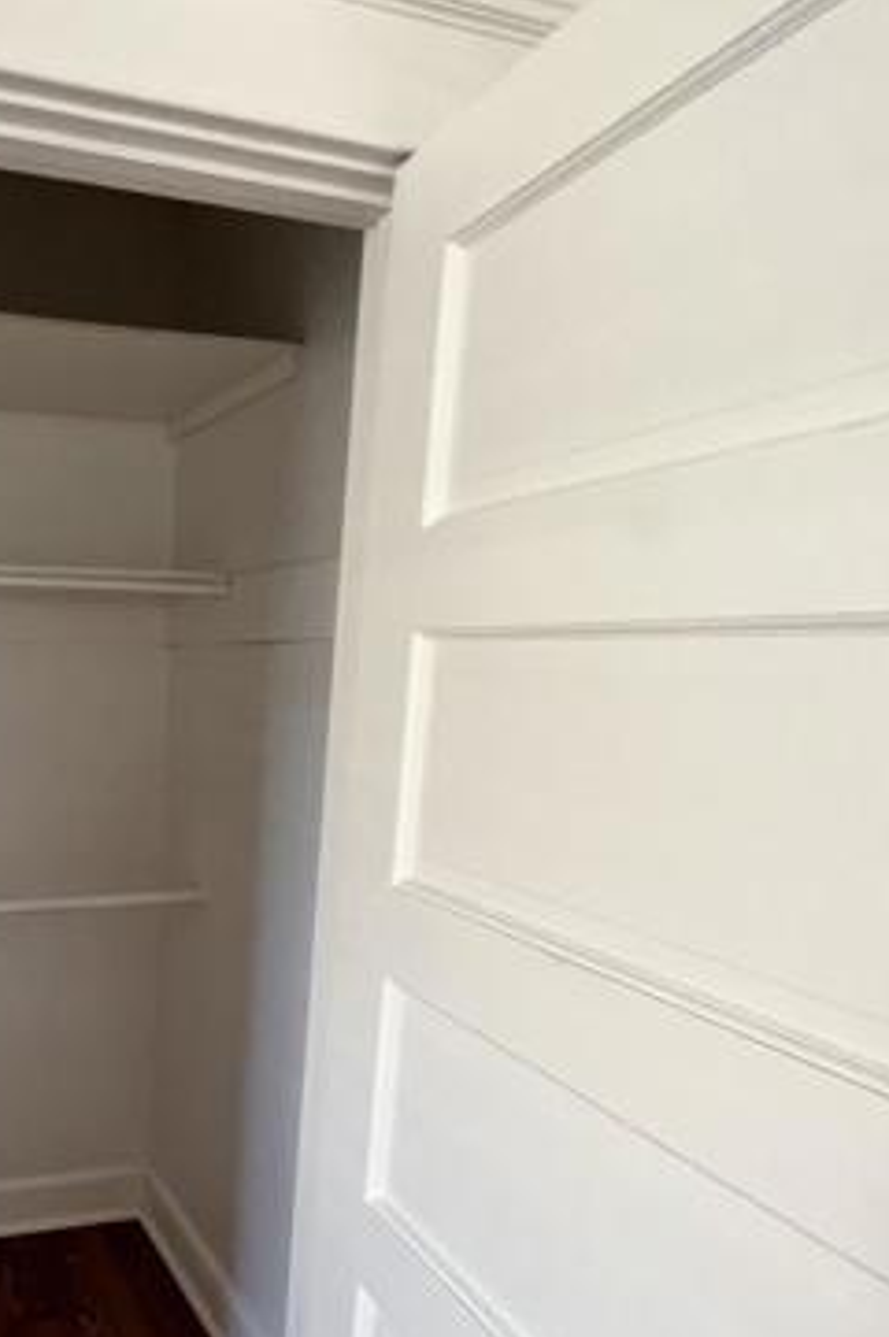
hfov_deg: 47.0
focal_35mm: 24
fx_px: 891
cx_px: 67
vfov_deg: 72.7
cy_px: 822
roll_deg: -1.6
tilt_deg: -8.4
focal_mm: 1.57
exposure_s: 1/66
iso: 250
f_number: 1.8
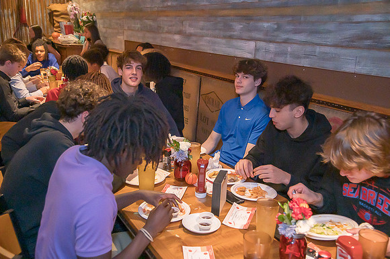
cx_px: 195
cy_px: 130
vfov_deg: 35.0
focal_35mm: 38
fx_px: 411
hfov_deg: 50.7
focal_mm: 38
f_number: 4
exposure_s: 1/125
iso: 2000
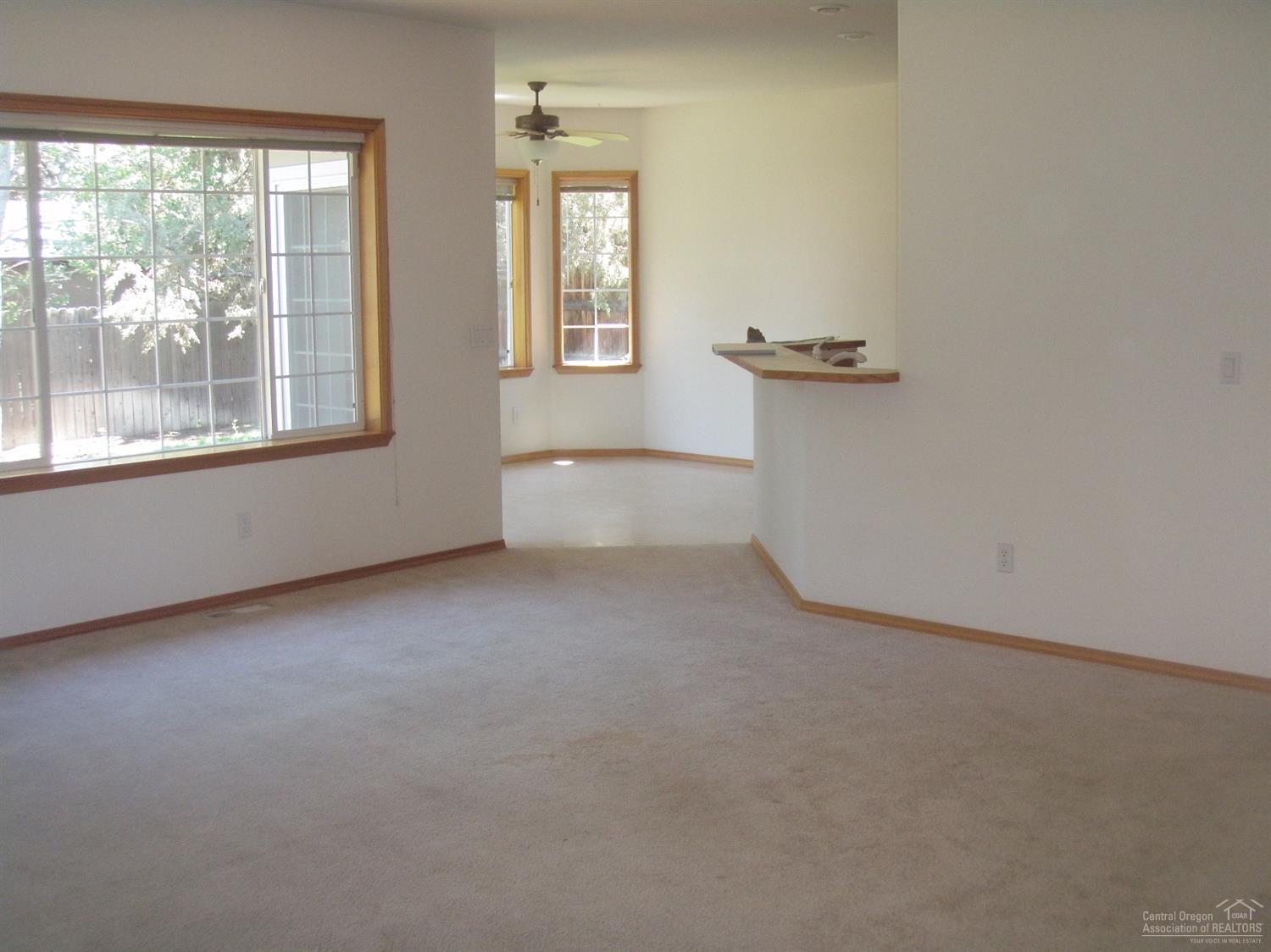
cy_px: 476
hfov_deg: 49.0
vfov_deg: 37.7
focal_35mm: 38
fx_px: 1395
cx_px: 636
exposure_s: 1/30
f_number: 3.5
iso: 250
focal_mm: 6.7
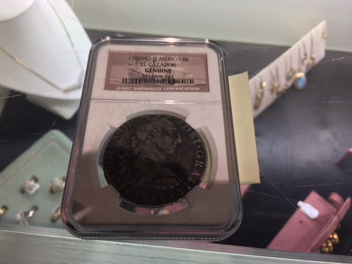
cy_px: 132
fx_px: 295
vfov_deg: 48.2
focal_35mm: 29
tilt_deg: -59.3
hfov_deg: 61.7
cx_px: 176
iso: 25
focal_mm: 4.15
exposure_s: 1/40
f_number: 2.2
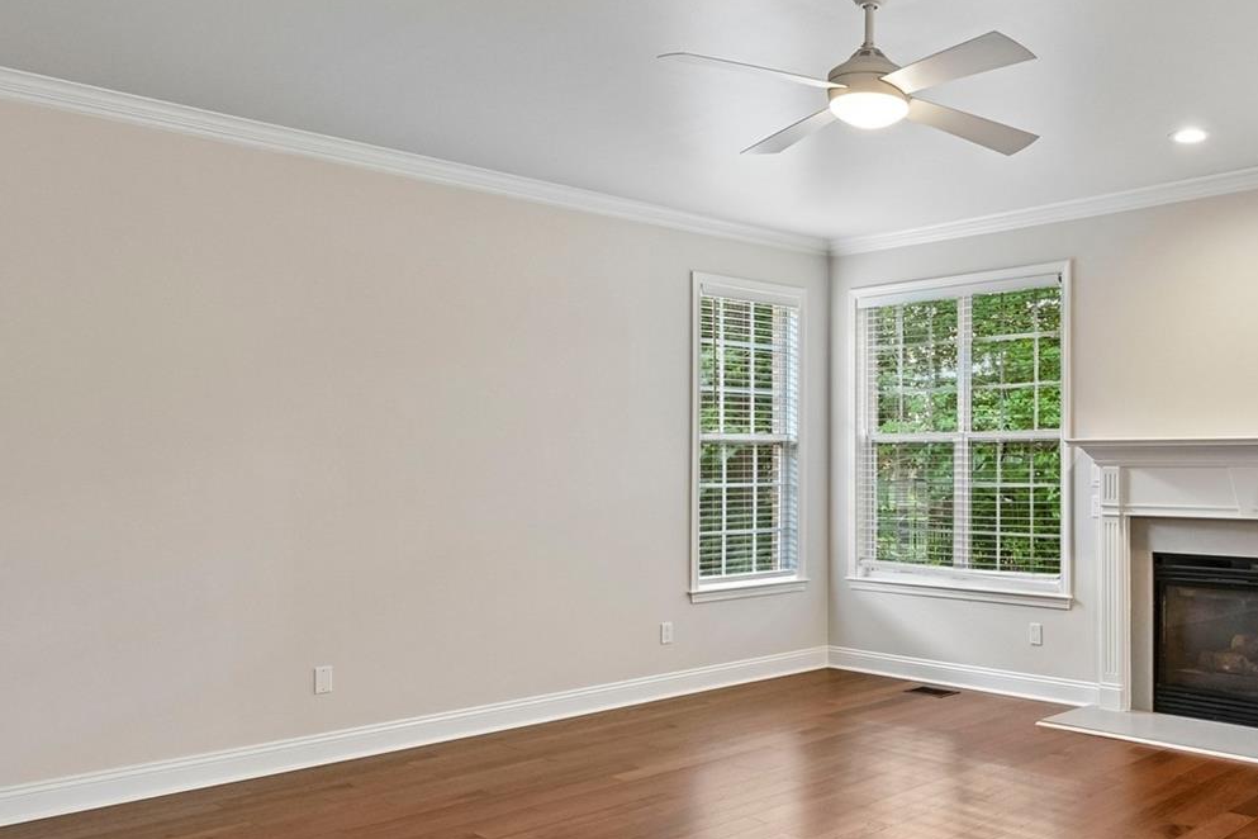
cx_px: 973
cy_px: 472
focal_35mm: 33
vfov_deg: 39.9
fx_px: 1153
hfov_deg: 54.0
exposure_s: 1/8
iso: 400
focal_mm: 16
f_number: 8
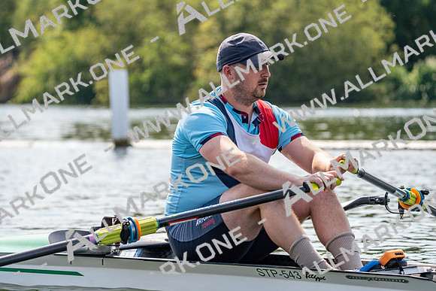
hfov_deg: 10.3
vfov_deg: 6.9
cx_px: 218
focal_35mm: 200
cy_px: 146
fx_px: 2423
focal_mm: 200
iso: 250
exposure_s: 1/1600
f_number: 5.6
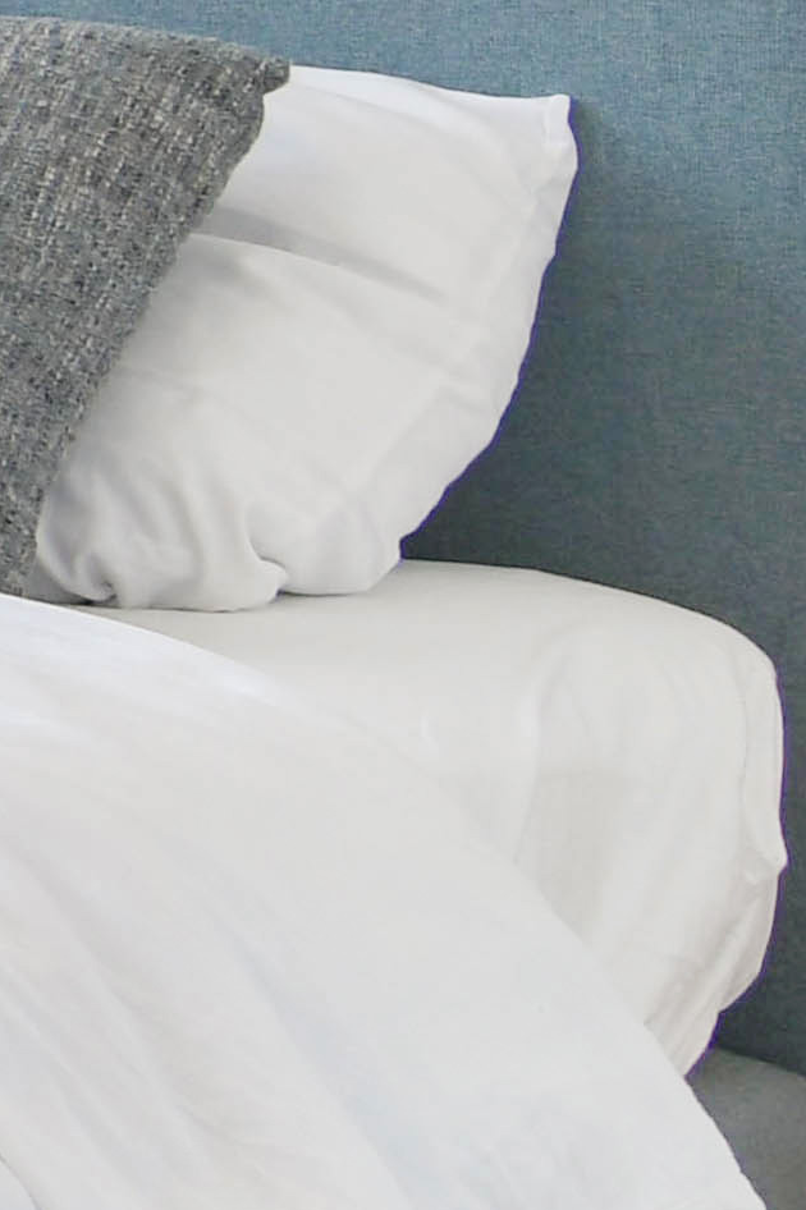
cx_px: -2458
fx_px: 3562
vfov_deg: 18.3
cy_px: -256
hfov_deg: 7.9
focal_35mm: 106
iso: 200
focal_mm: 12
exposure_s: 1/250
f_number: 10
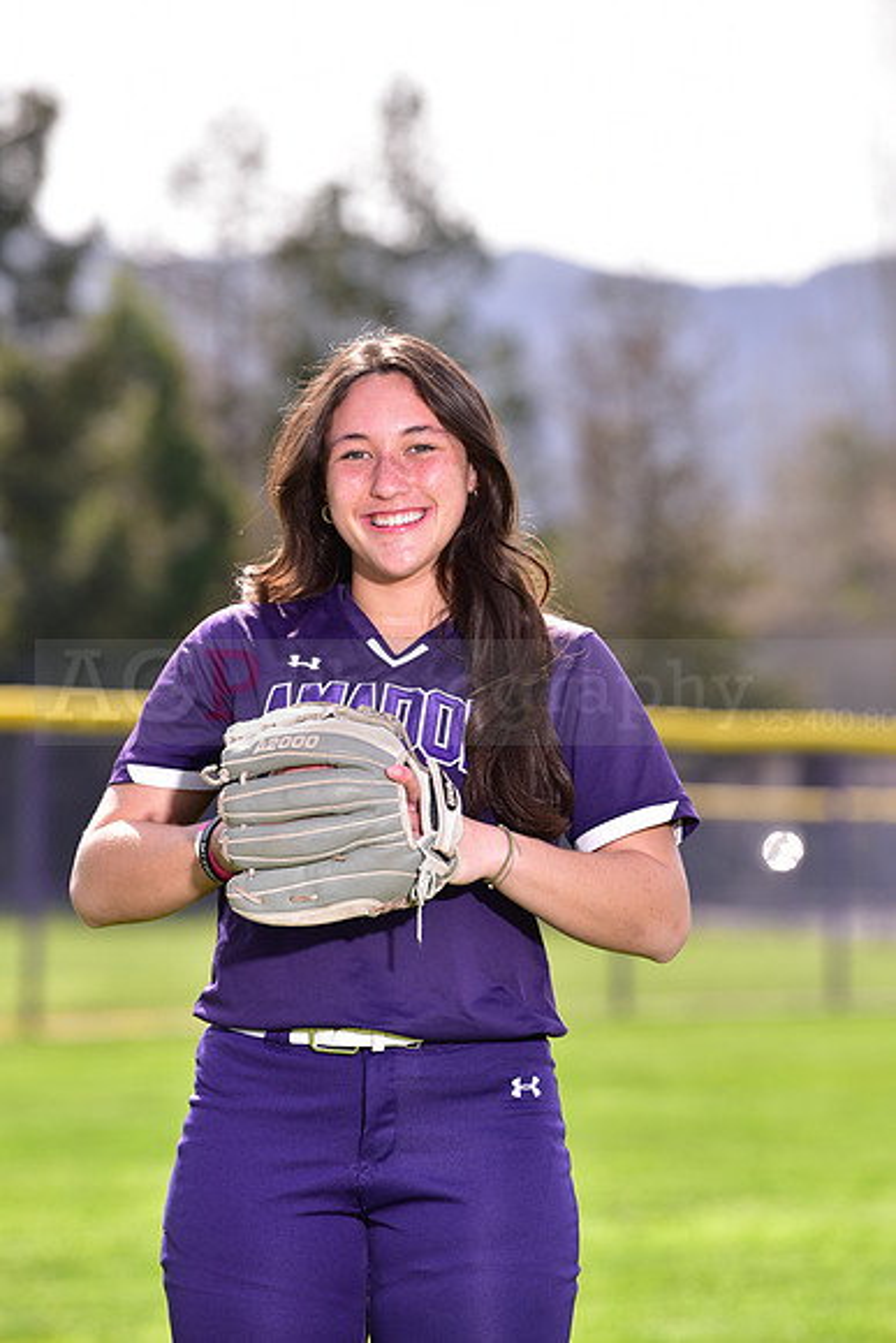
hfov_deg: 6.9
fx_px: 7462
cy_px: 672
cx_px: 448
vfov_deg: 10.3
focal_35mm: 200
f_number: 5
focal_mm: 200
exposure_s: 1/250
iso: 80
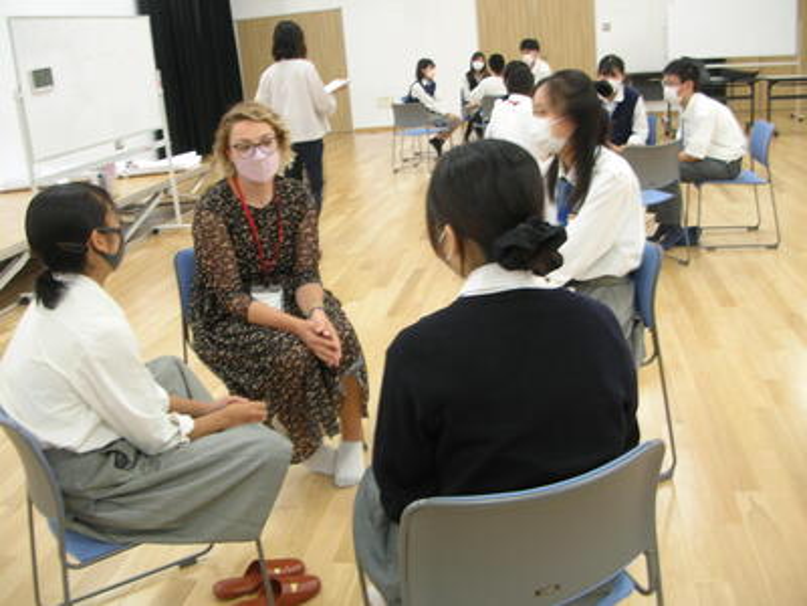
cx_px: 404
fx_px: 816
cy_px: 303
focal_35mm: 35
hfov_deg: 52.6
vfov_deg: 40.7
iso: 50
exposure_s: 1/9.7
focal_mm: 5.8
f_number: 2.8
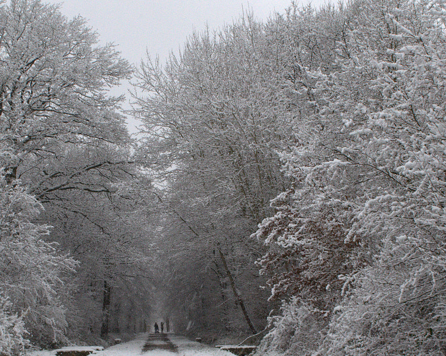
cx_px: 187
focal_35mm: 71
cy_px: 209
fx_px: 937
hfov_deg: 26.7
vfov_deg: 21.5
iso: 400
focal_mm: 24
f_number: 10
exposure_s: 1/200
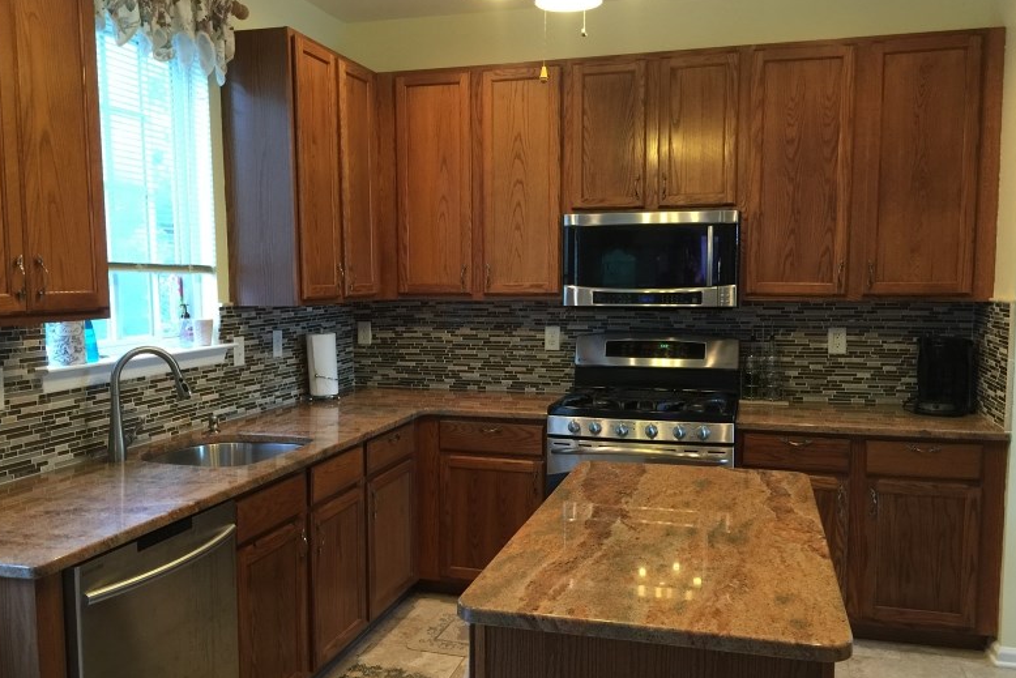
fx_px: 875
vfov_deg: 42.3
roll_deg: -1.1
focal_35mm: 31
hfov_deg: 60.3
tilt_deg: -6.9
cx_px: 503
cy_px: 363
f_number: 2.2
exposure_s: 1/15
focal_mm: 4.15
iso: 100
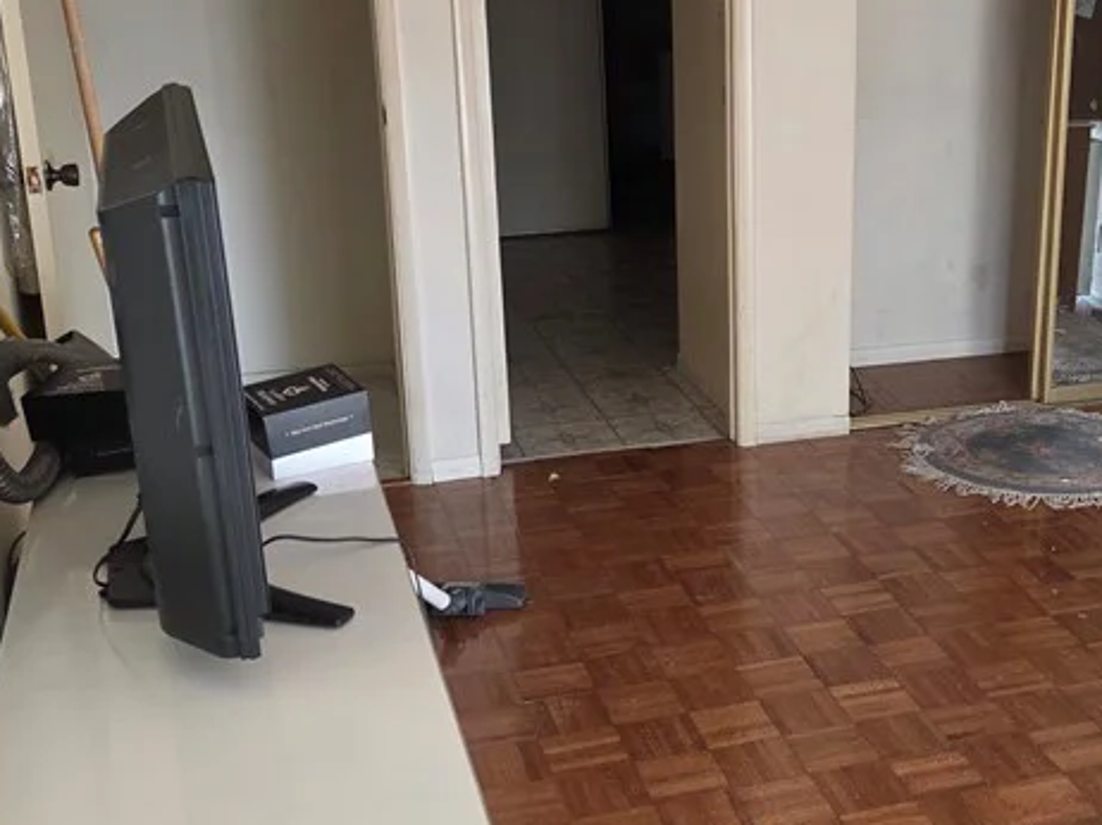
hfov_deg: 36.7
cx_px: 811
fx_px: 1623
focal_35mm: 51
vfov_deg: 28.5
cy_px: 382
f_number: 1.8
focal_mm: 5.4
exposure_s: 1/120
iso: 200
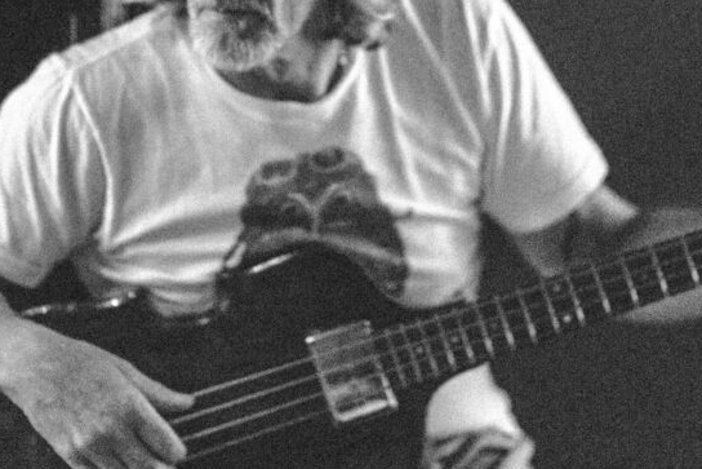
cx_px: 294
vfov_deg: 8.6
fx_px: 3121
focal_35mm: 160
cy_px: 46
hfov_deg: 12.8
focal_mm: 85
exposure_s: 1/250
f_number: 1.4
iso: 2000
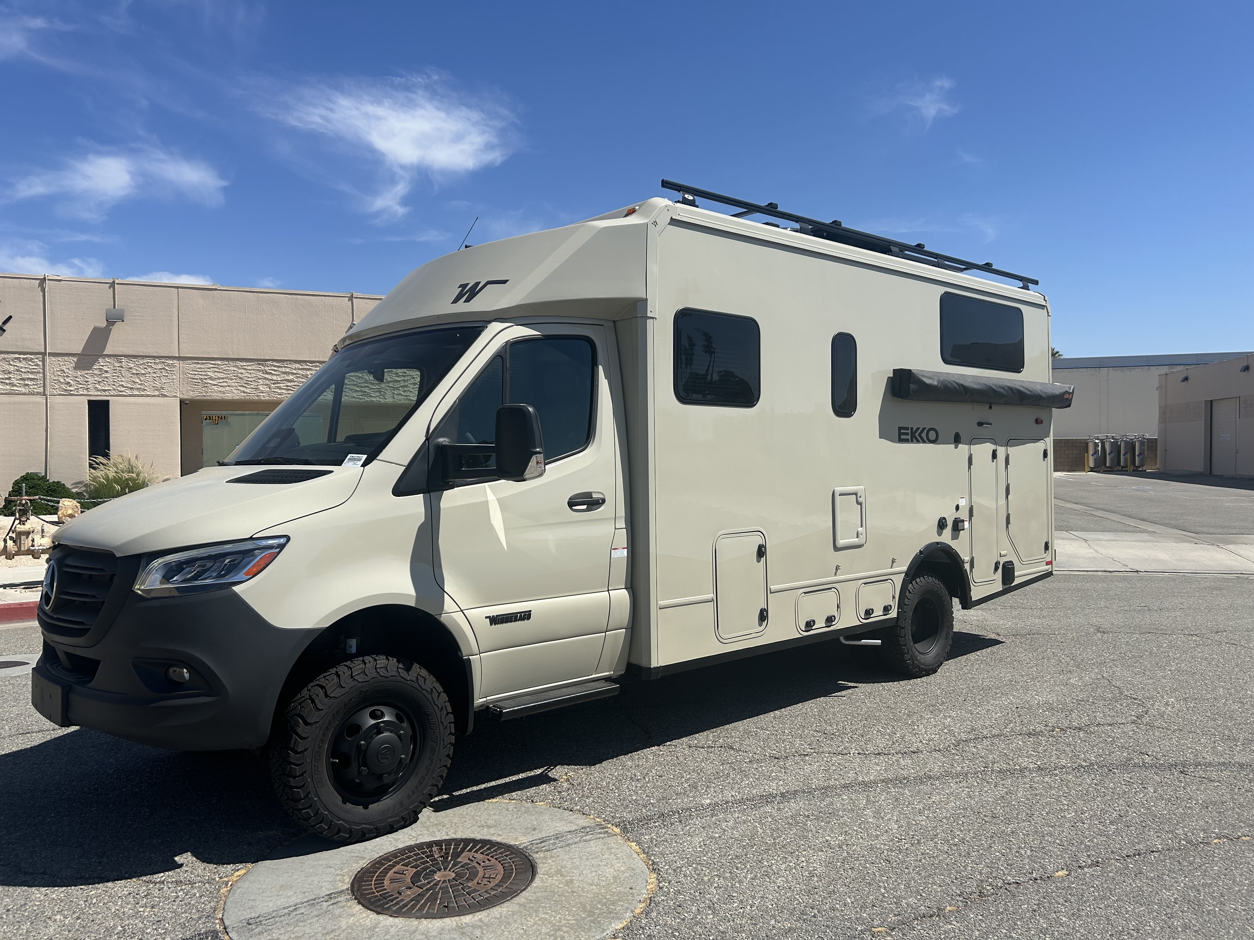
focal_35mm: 26
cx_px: 627
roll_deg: +0.3
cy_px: 470
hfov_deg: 67.3
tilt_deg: -0.1
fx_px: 942
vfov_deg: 53.1
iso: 50
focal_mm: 5.7
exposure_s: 1/6211
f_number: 1.5
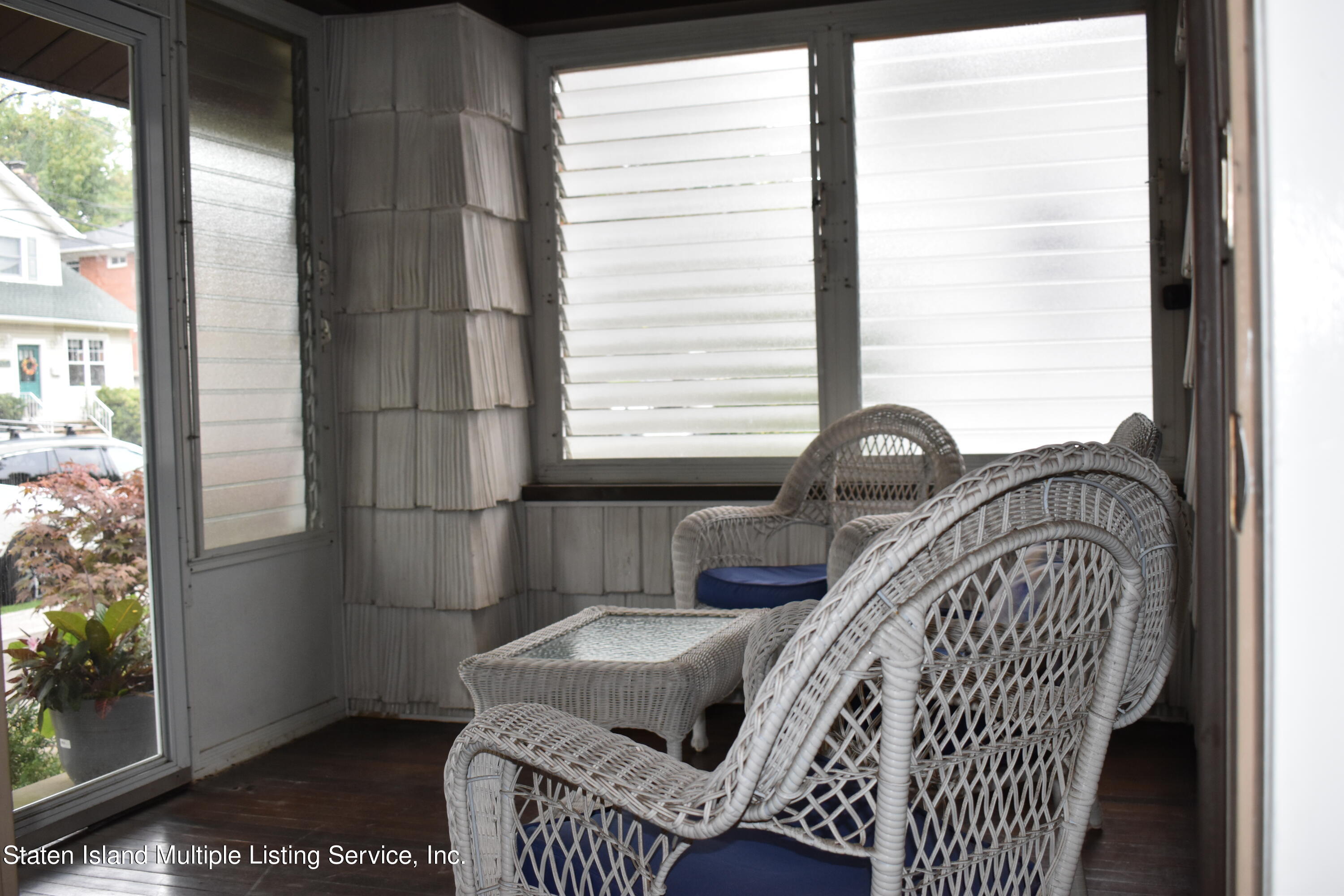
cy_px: 448
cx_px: 672
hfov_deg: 53.1
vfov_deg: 36.9
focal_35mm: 36
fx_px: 1344
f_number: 4.5
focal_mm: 24
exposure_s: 1/200
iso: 800
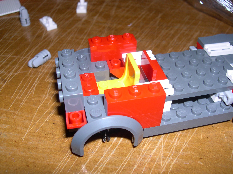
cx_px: 116
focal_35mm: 38
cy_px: 87
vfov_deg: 37.7
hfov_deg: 49.0
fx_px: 256
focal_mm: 8
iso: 100
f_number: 7.6
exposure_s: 1/60
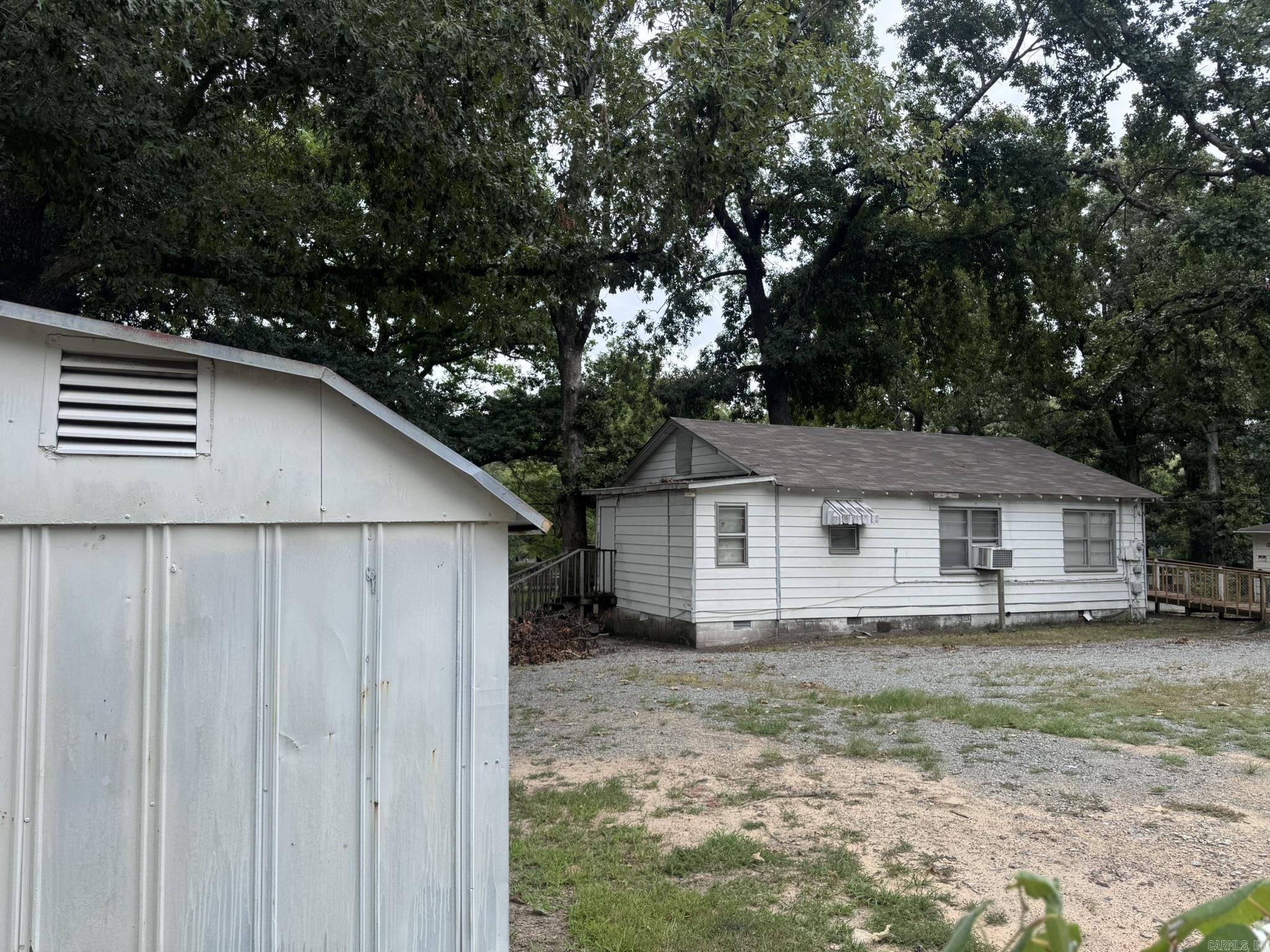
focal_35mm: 24
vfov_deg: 56.8
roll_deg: -1.2
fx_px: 881
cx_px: 635
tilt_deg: +2.5
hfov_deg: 71.6
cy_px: 476
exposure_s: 1/1524
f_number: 1.78
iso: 80
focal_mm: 6.76
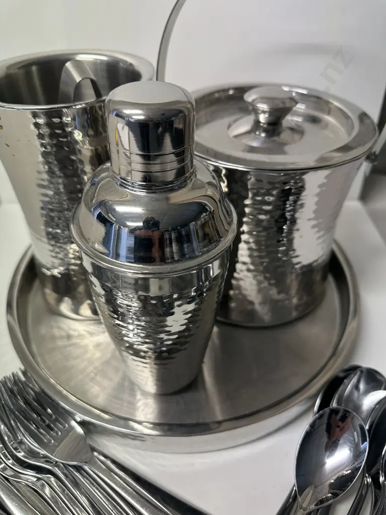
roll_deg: +0.9
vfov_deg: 71.6
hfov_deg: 56.8
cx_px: 193
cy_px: 258
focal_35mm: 24
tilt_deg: -41.9
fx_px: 357
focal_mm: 6.86
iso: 160
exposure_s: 1/100
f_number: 1.78
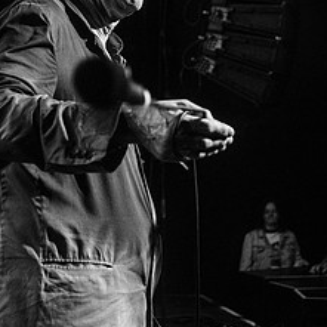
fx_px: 994
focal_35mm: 93
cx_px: 162
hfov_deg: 18.7
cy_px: 76
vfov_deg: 18.5
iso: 2000
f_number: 3.2
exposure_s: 1/160
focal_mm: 35
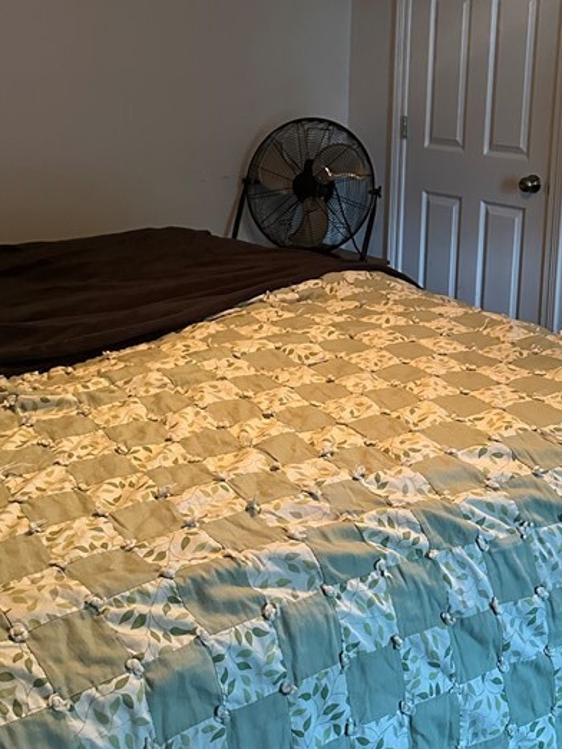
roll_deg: -2.2
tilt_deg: -9.1
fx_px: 1018
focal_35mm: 47
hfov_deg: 30.8
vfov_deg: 39.9
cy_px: 239
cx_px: 315
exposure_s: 1/30
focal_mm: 6.86
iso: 800
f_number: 1.78
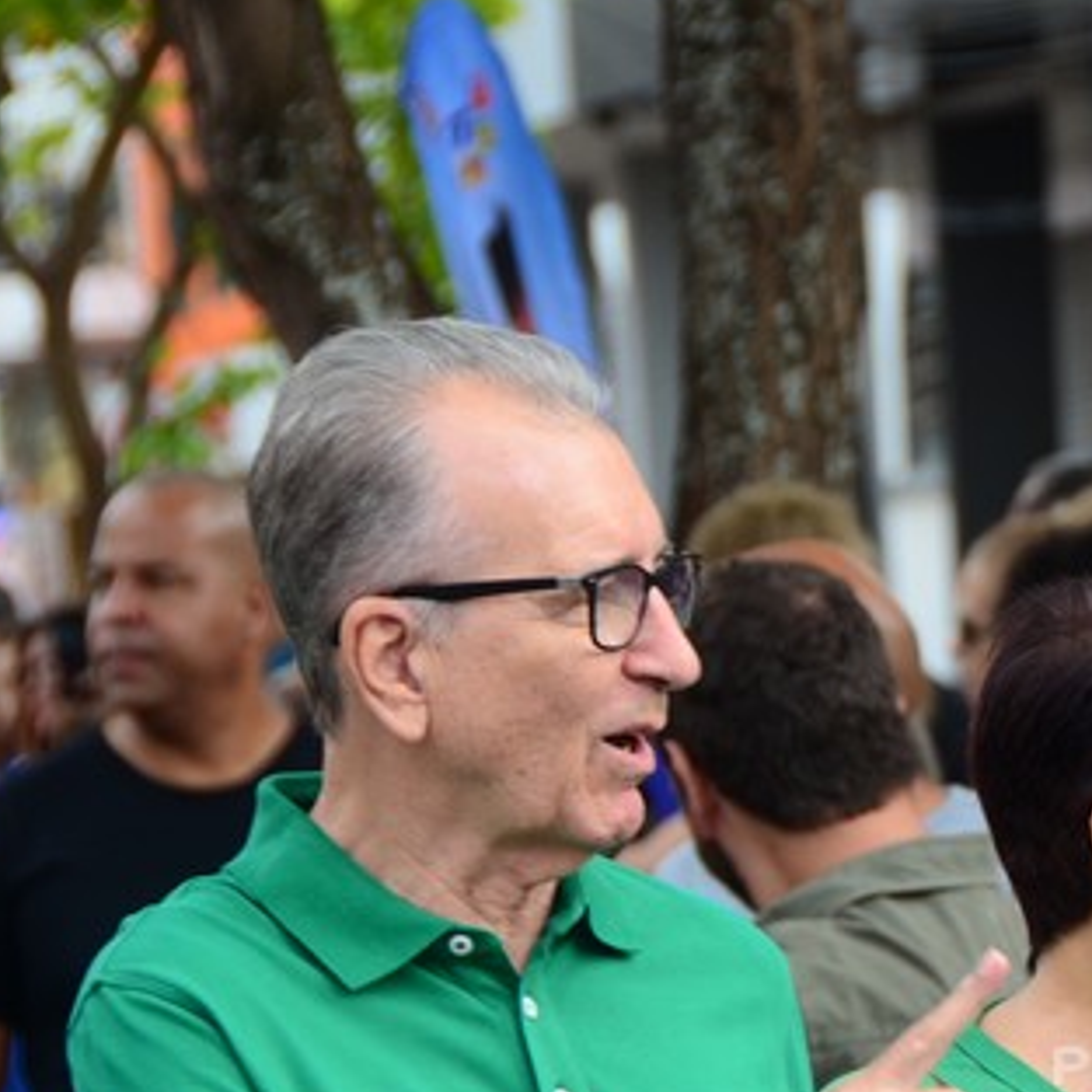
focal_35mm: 345
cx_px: 1122
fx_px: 12321
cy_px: 891
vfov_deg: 5.1
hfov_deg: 5.1
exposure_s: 1/200
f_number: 5.3
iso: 250
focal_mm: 95
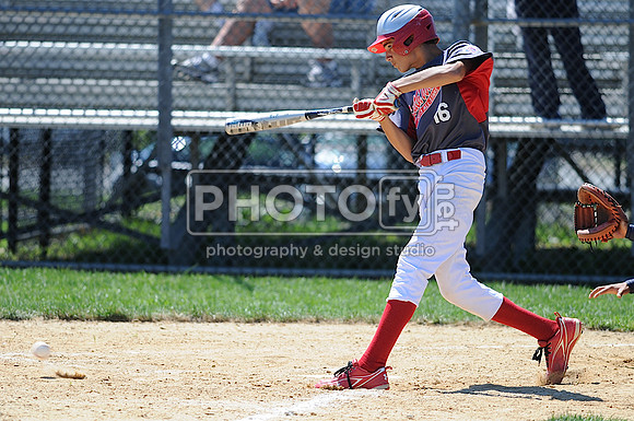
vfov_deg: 3.0
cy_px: 210
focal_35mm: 450
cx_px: 317
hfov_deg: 4.6
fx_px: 7914
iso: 200
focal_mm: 300
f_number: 4
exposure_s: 1/1000
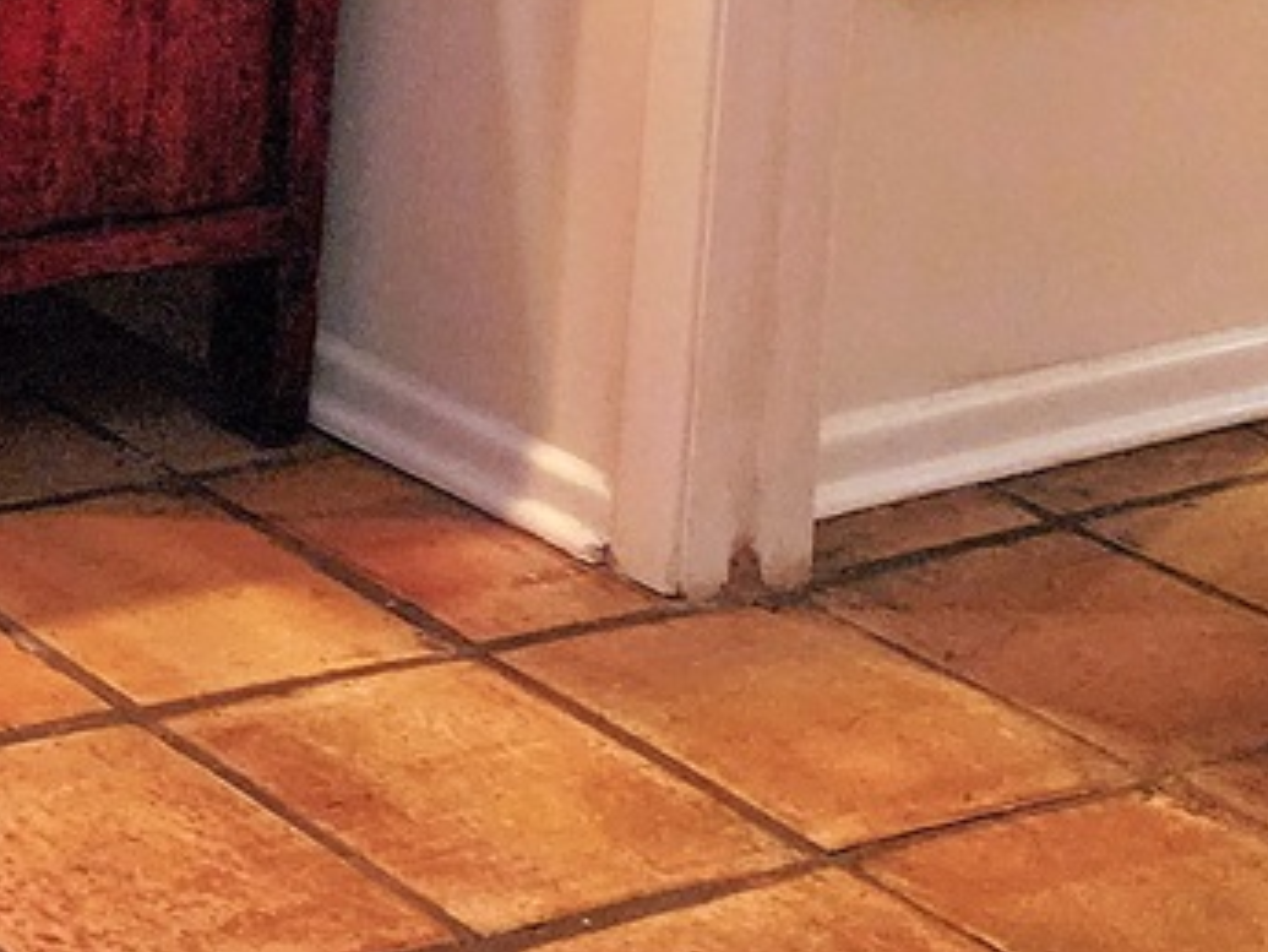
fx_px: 3518
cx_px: -1305
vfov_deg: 14.0
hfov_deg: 15.8
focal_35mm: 96
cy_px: -643
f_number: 1.8
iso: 400
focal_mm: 6.4
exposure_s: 1/120
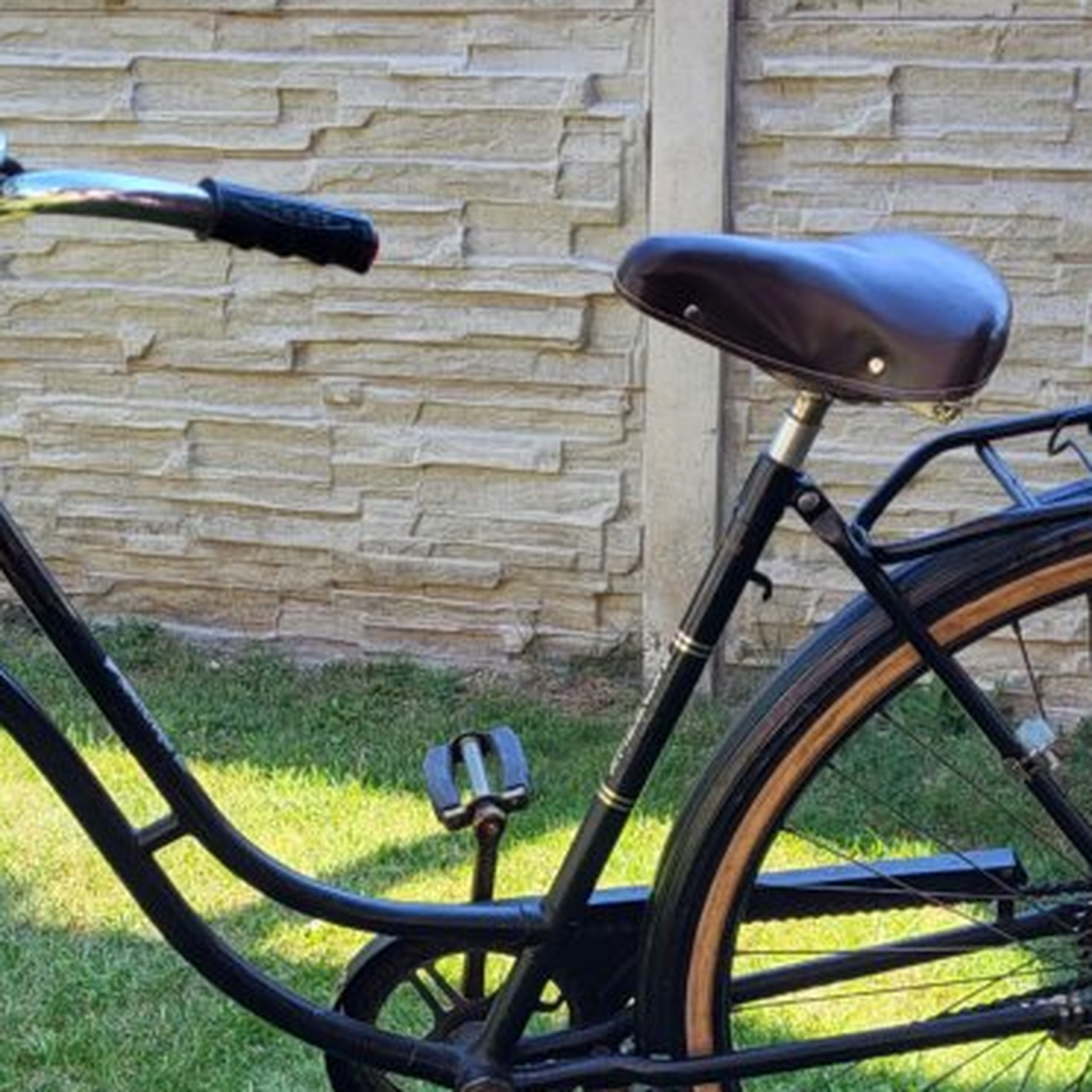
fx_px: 2427
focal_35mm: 68
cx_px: 390
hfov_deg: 25.3
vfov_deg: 25.1
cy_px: 818
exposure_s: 1/292
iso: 40
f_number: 1.8
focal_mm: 5.4
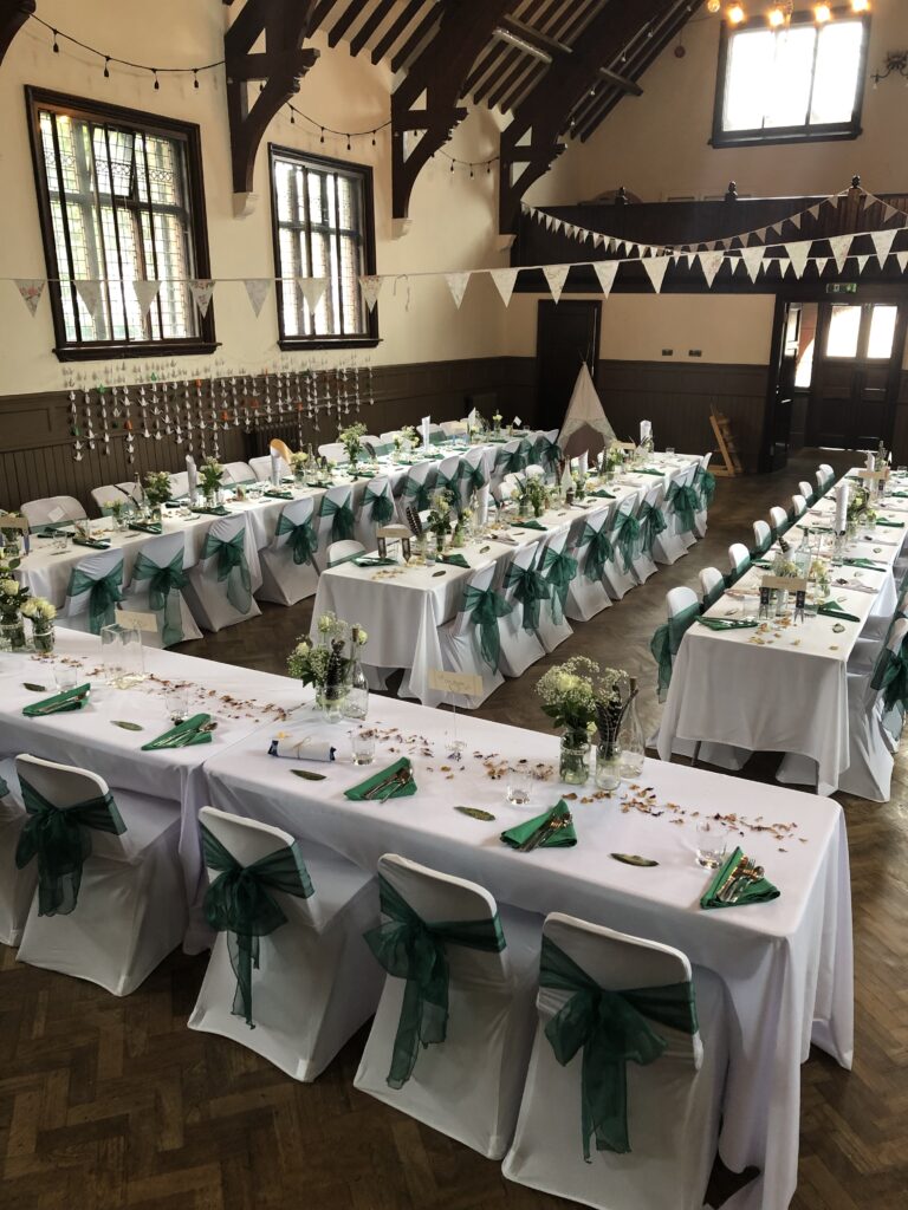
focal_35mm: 28
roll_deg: -0.7
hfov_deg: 49.7
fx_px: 979
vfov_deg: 63.4
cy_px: 605
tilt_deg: -16.4
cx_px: 454
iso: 50
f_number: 1.8
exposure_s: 1/17
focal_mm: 3.99
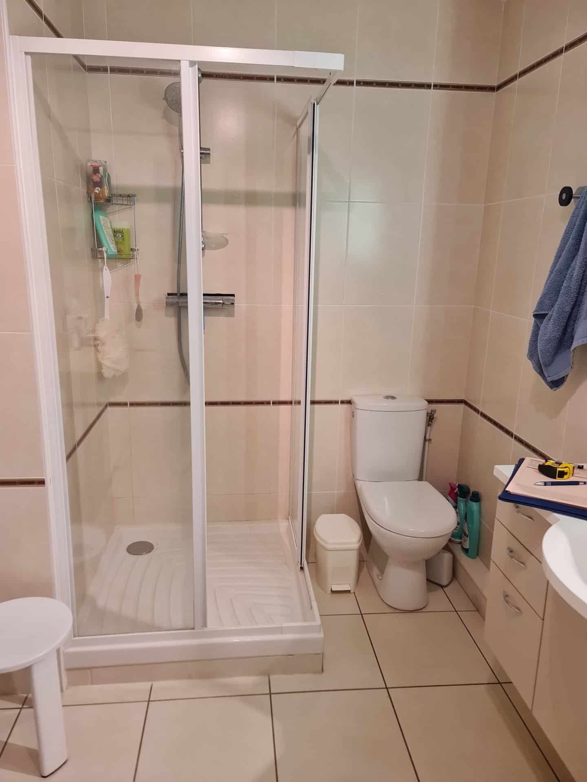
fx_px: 565
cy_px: 391
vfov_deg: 69.4
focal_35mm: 25
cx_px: 294
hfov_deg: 54.9
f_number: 1.8
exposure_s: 1/100
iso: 320
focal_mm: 7
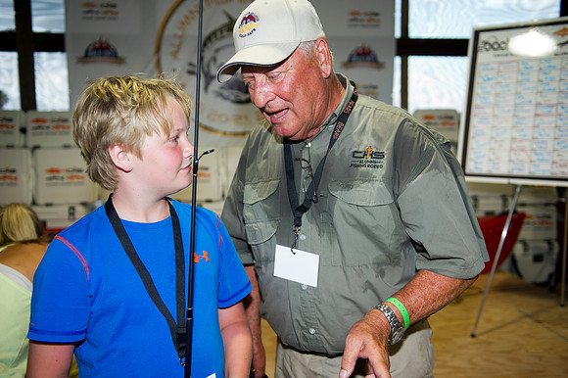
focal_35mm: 34
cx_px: 284
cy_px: 189
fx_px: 536
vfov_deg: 38.8
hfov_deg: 55.8
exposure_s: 1/160
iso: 400
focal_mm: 34
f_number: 2.8
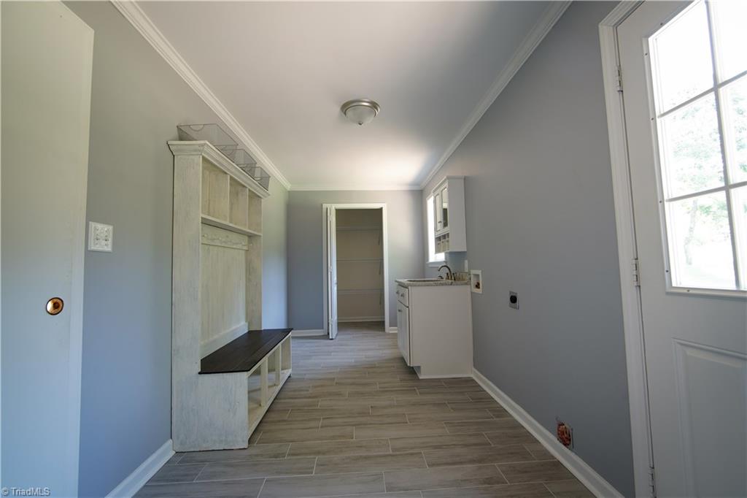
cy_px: 249
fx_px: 290
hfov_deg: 104.3
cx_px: 374
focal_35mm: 14
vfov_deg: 81.2
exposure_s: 1/8
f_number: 7.1
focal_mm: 14
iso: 200
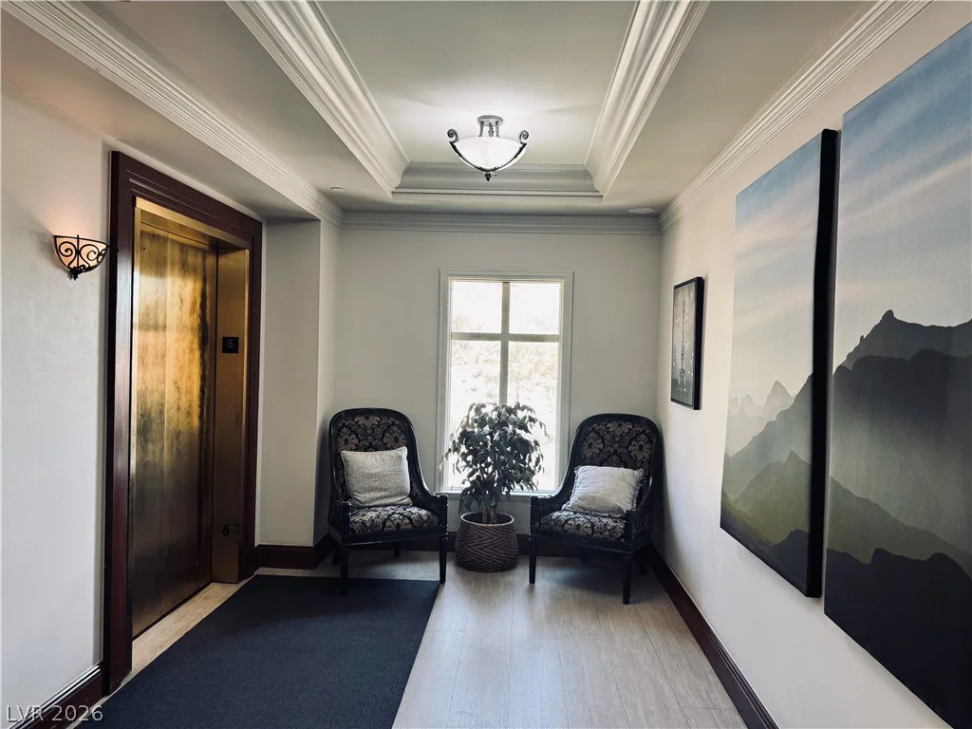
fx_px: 674
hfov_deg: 71.6
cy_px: 364
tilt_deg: -1.5
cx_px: 486
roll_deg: -1.7
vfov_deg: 56.8
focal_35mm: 24
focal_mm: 6.76
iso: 125
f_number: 1.78
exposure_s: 1/60
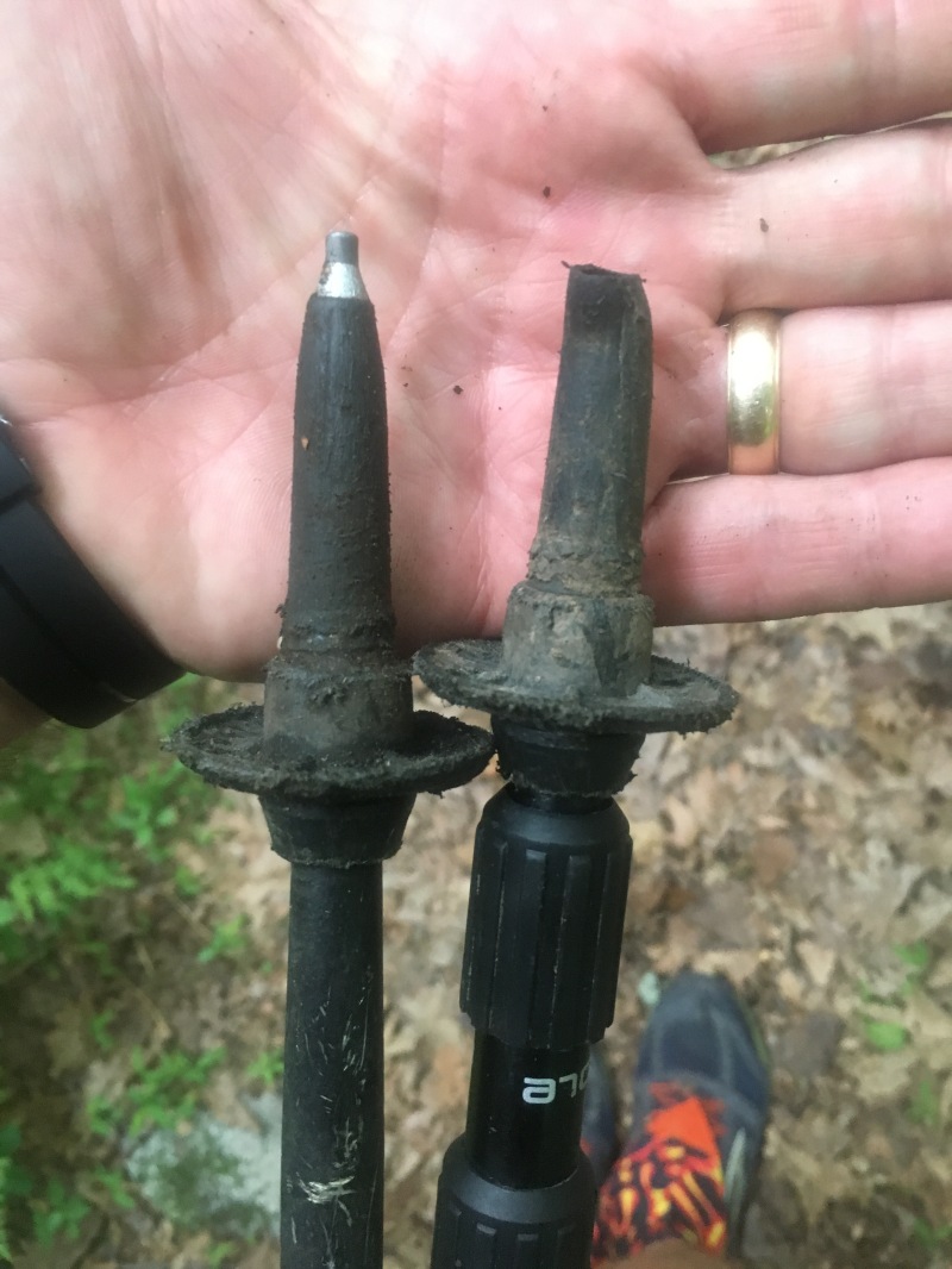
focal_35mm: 29
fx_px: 1063
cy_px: 634
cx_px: 476
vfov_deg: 61.6
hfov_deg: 48.2
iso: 200
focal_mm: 4.15
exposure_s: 1/20
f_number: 2.2
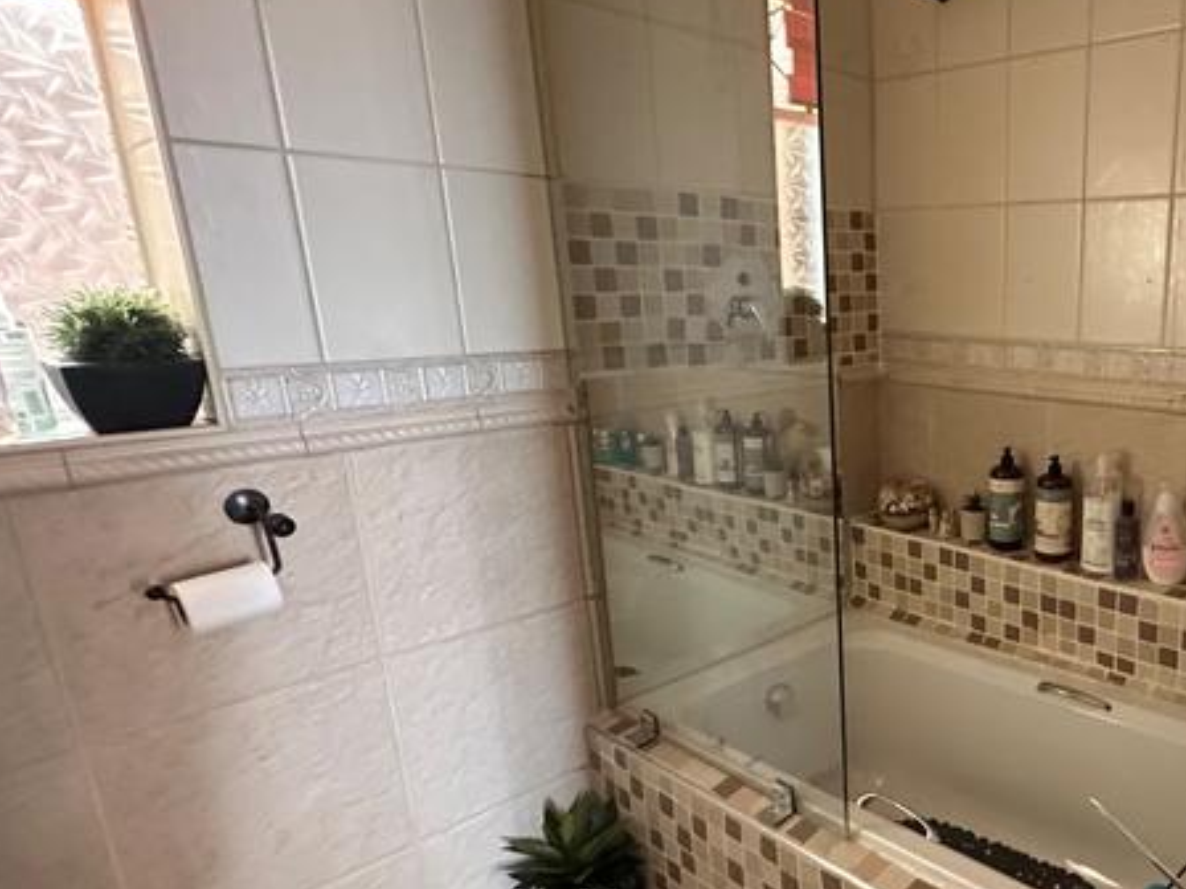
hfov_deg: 62.6
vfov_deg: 54.7
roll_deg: -0.5
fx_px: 857
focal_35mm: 25
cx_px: 974
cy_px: 505
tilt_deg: -11.4
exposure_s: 1/60
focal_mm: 2.22
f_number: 2.2
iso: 1250
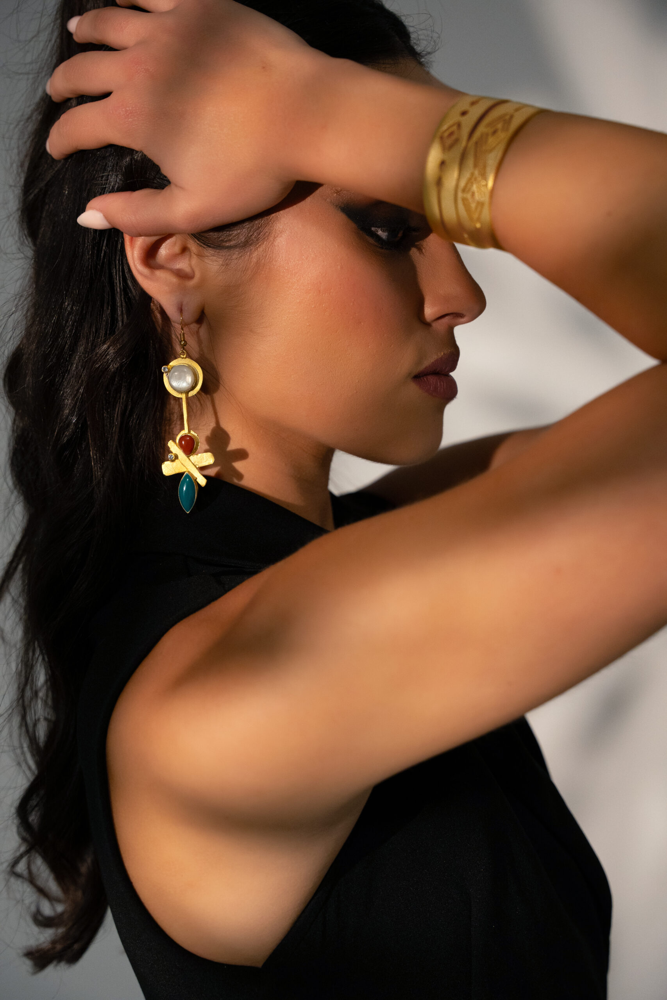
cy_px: 500
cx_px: 334
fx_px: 1587
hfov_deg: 23.7
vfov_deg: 35.0
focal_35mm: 57
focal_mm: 57.1
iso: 2500
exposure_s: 1/160
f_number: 4.5
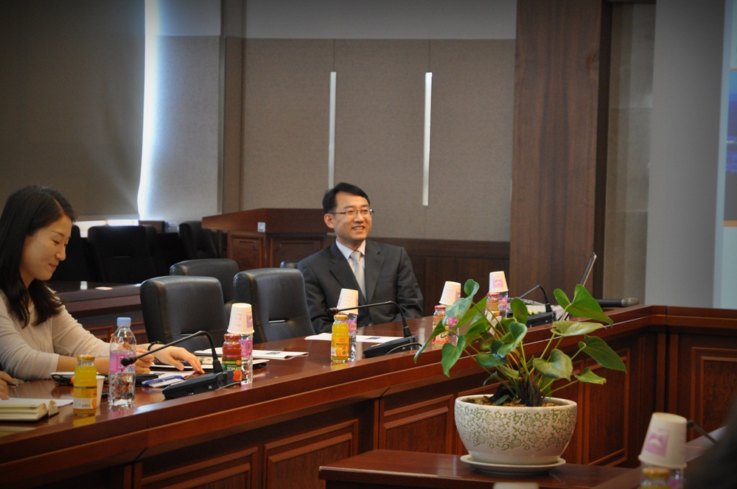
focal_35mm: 108
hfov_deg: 18.9
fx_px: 2208
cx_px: 368
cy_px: 244
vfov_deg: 12.6
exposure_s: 1/30
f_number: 5.6
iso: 1250
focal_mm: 72
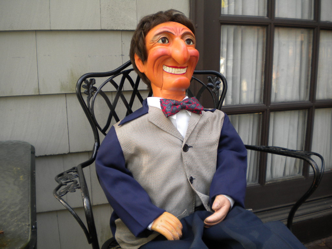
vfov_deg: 40.7
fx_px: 336
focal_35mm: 35
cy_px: 124
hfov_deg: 52.6
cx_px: 166
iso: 93
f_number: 3.1
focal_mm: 6.3
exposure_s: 1/60.7
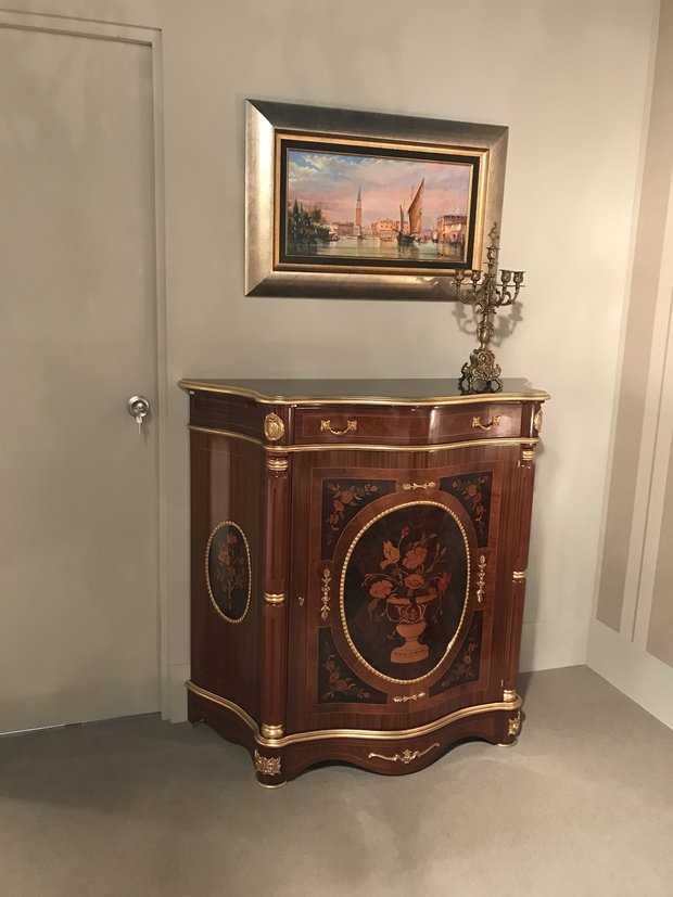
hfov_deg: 49.7
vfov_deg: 63.5
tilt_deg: -10.8
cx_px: 336
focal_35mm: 28
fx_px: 726
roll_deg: -1.7
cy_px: 448
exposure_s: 1/17
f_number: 1.8
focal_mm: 3.99
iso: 80
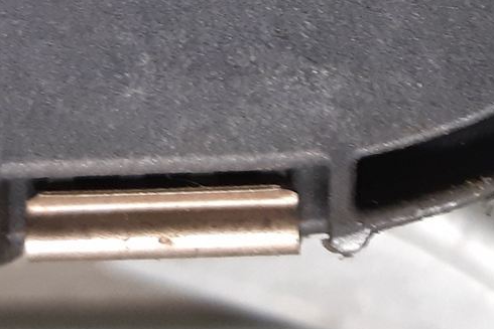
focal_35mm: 113
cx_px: 354
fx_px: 1551
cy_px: -147
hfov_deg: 18.0
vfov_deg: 11.7
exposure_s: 1/33
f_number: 1.7
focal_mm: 3.93
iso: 250
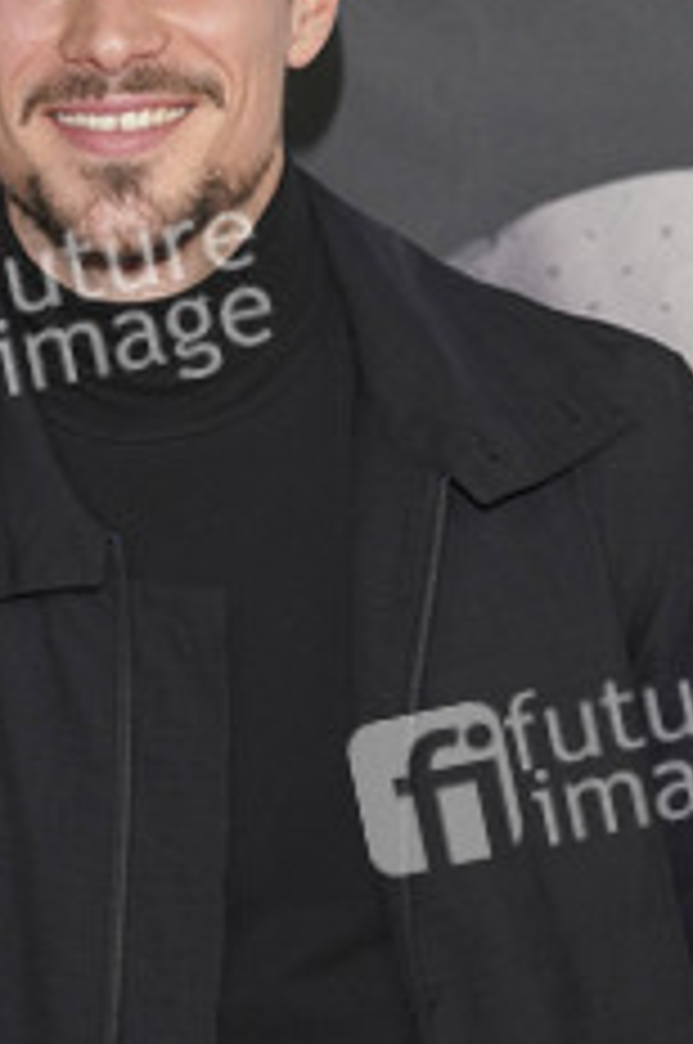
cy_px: 544
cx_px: 171
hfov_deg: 5.1
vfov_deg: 7.8
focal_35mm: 266
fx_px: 7703
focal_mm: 154
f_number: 9
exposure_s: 1/250
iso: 1600
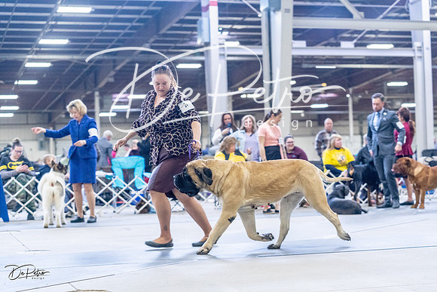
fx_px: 850
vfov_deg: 19.5
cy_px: 146
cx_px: 218
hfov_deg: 28.8
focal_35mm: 70
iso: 6400
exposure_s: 1/320
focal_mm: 70
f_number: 3.5
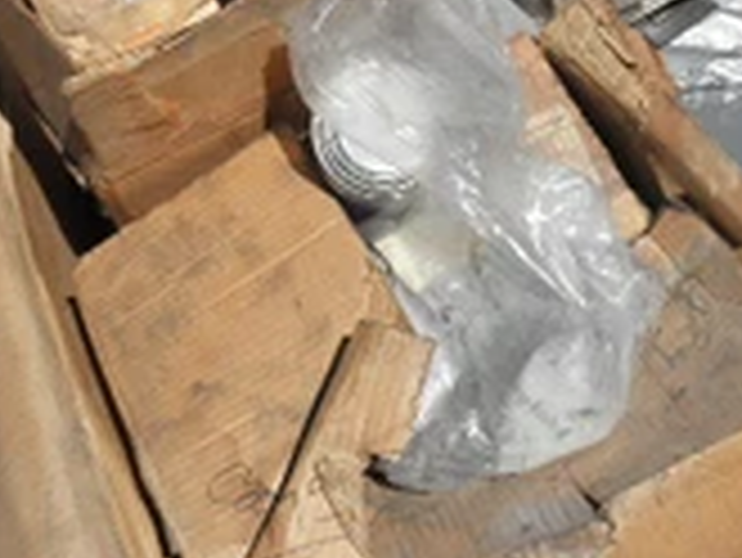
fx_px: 1459
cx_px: 486
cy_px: 86
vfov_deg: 21.3
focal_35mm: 68
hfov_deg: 28.4
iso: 64
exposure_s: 1/200
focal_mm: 5
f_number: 8.5
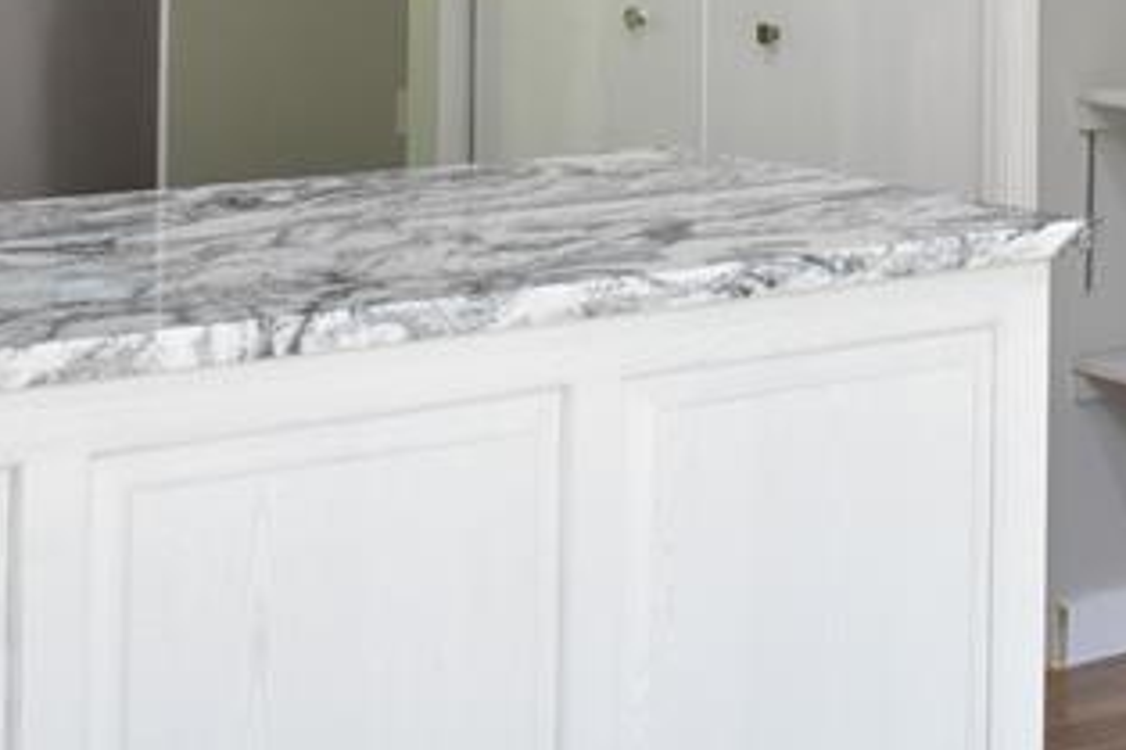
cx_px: 1022
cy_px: -431
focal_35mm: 88
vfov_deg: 14.3
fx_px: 2751
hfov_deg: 22.5
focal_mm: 18
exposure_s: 1/160
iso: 800
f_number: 4.5
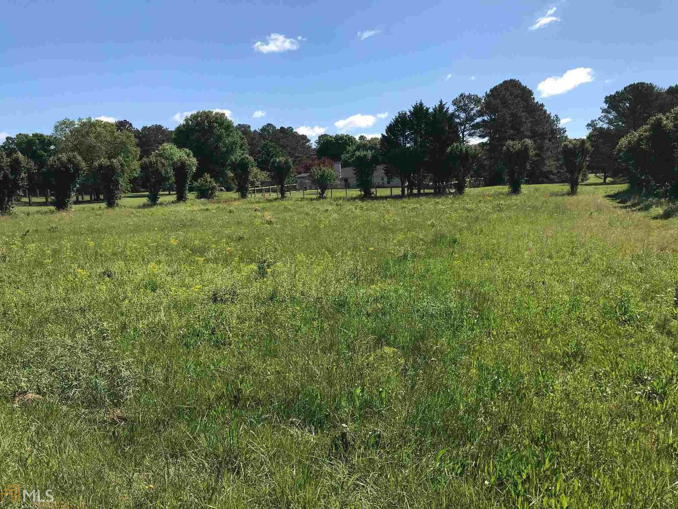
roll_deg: +1.0
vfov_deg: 49.7
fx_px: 548
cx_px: 339
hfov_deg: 63.4
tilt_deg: -3.7
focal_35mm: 28
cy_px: 254
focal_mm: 3.99
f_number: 1.8
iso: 20
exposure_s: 1/2660
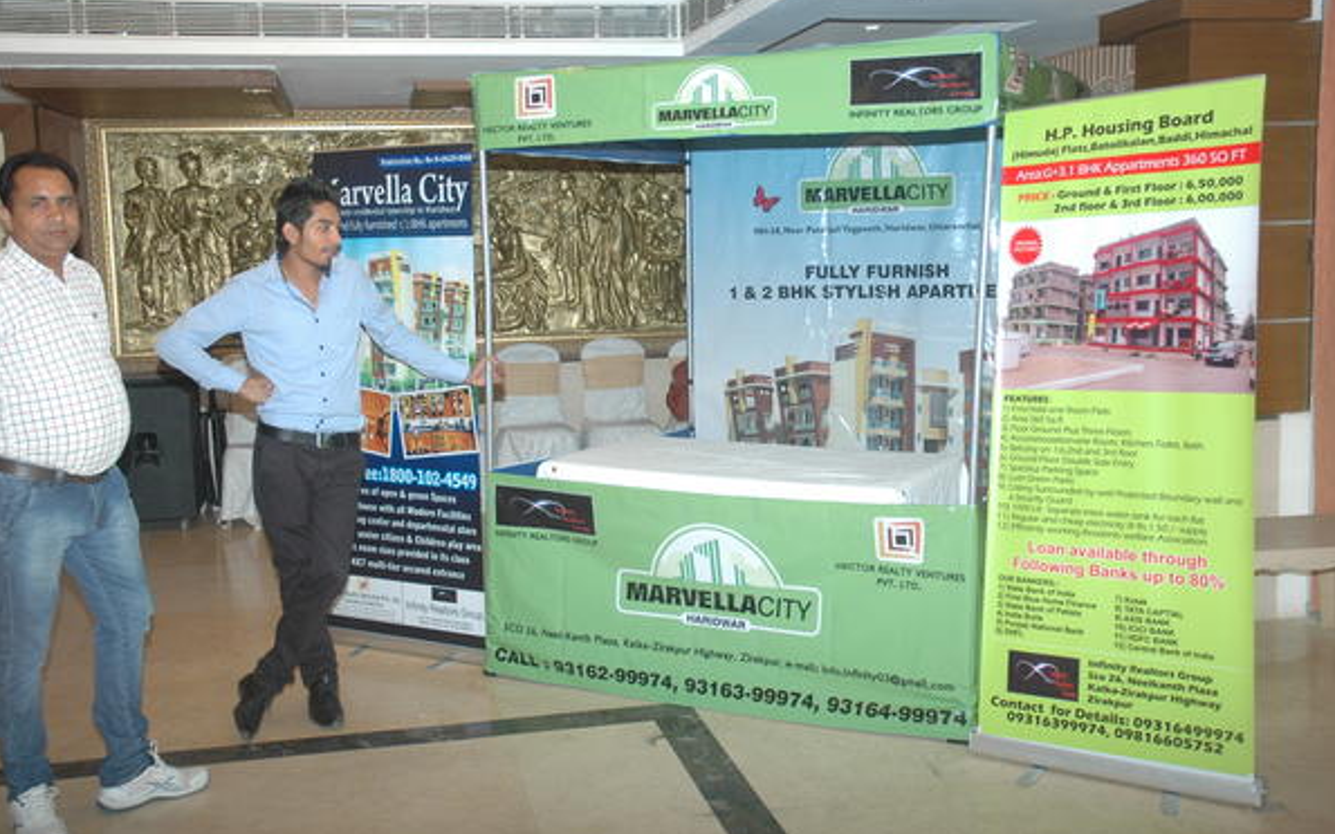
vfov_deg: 33.2
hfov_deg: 50.9
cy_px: 396
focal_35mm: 39
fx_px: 1401
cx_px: 669
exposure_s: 1/60
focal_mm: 25
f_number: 4.5
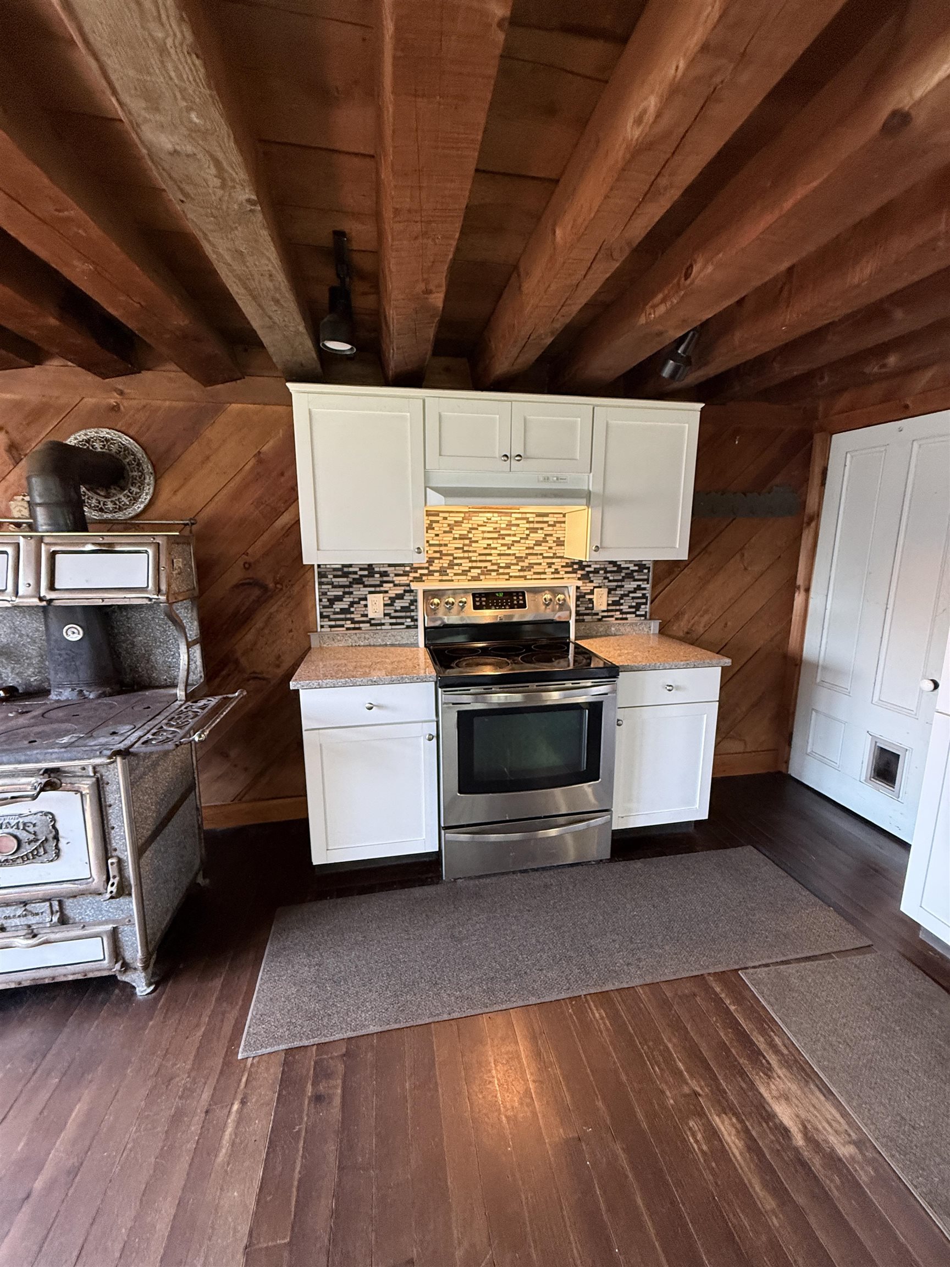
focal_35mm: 14
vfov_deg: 102.1
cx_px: 475
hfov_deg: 85.7
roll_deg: +0.6
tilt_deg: -9.2
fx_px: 512
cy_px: 634
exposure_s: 1/60
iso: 320
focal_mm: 2.22
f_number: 2.2
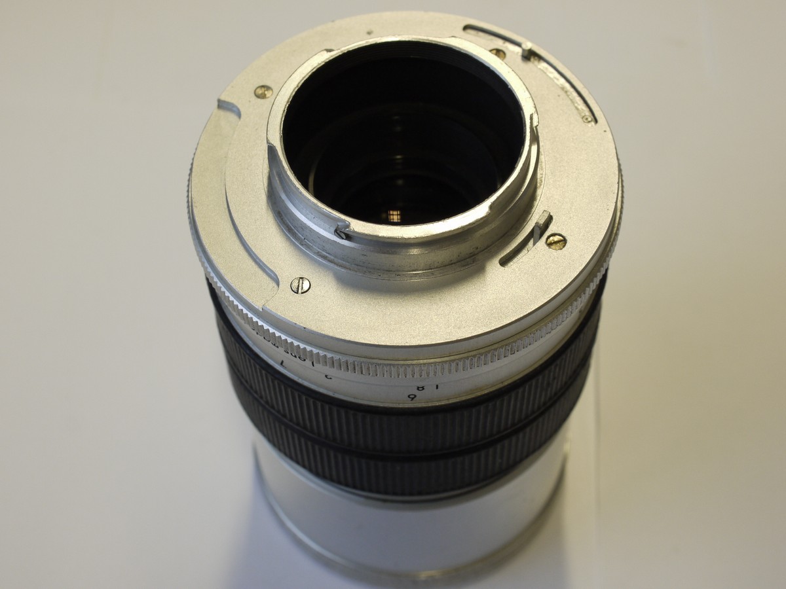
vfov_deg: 24.4
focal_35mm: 60
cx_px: 393
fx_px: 1362
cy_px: 294
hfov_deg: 32.2
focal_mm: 30
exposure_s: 1/30
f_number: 9
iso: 400
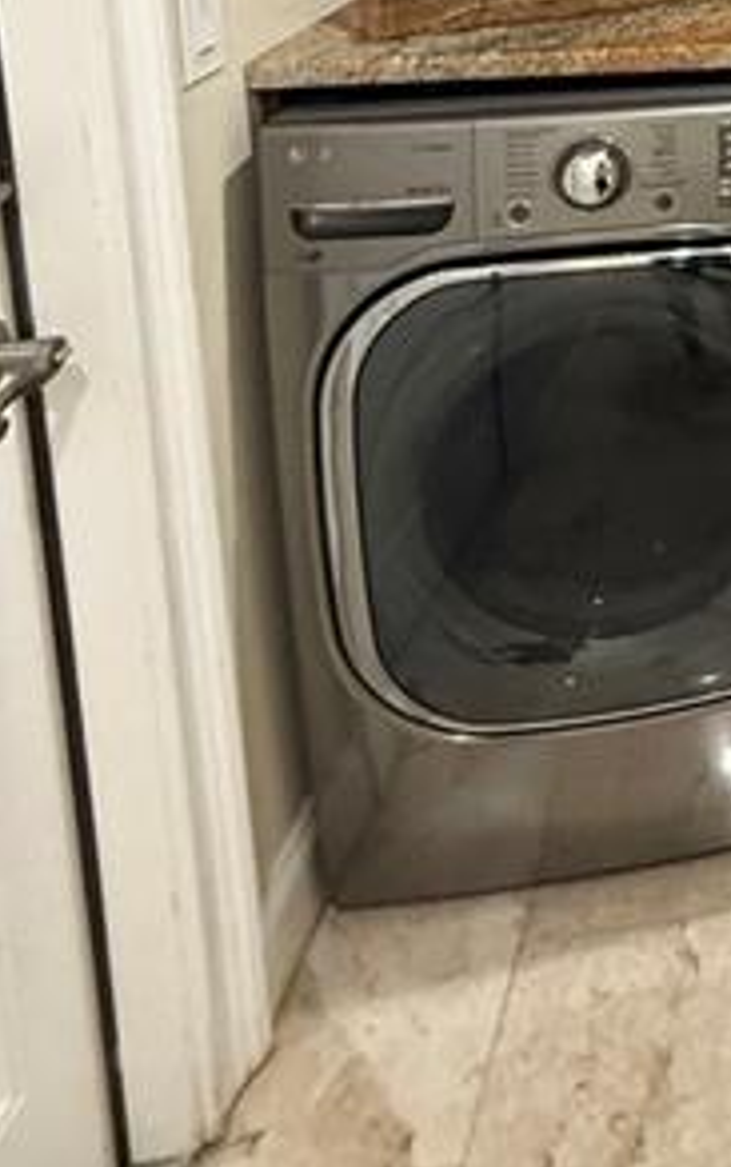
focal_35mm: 39
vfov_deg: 41.0
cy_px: -100
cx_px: 1083
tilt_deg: -7.6
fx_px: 1241
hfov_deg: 25.3
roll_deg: -1.1
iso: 500
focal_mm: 2.22
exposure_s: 1/60
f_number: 2.2
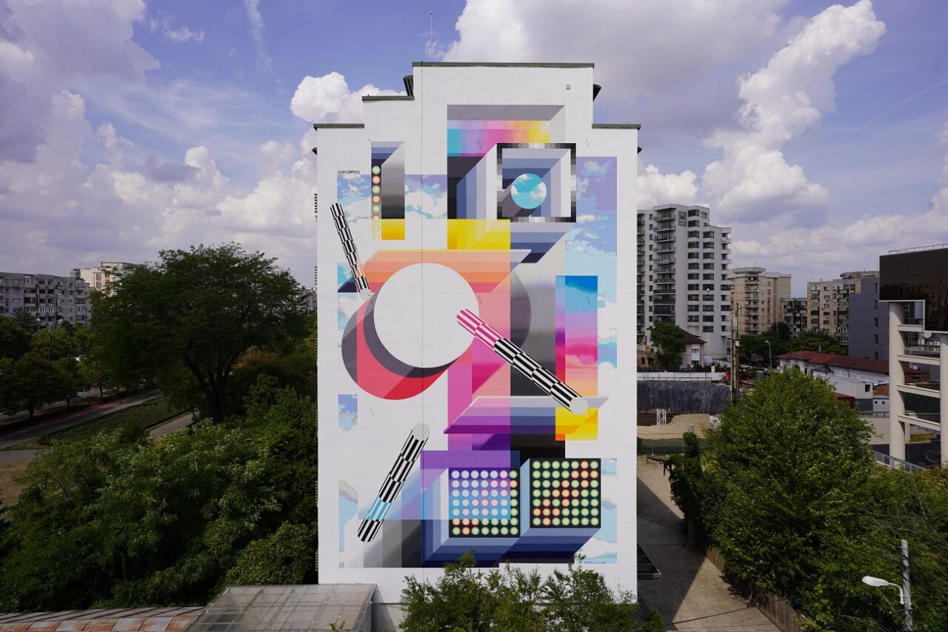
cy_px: 316
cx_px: 474
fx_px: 527
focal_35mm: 20
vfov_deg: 61.9
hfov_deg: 84.0
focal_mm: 20
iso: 100
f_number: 10
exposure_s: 1/250
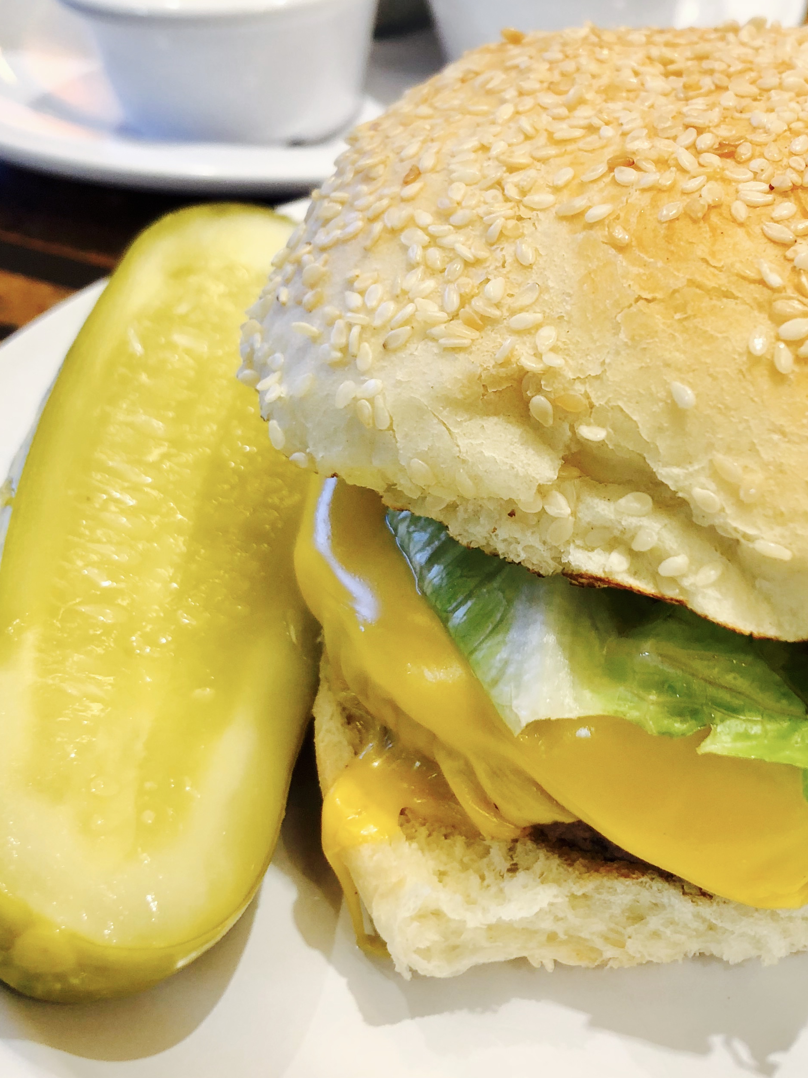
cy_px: 403
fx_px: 1400
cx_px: 550
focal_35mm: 45
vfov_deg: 41.8
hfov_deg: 31.9
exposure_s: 1/24
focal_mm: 3.99
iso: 40
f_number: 1.8
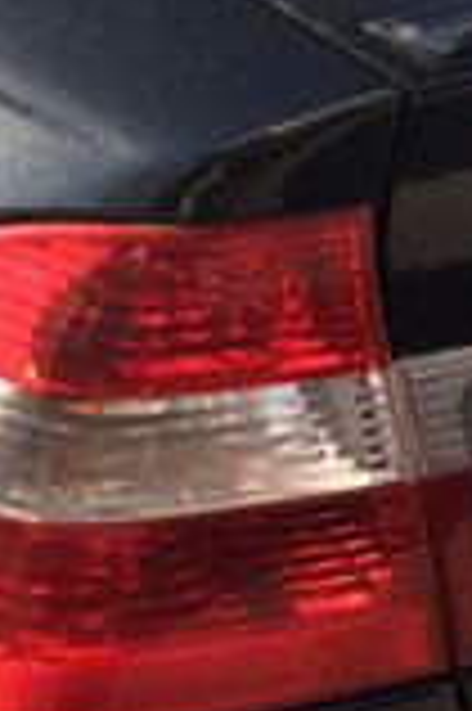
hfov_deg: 8.5
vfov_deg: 13.2
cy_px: -36
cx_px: -472
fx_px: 3015
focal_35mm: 153
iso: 32
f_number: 2.2
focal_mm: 4.15
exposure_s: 1/720
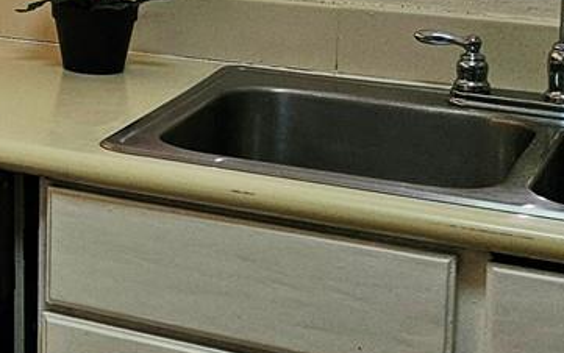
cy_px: -86
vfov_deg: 11.8
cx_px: -525
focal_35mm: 108
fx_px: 1661
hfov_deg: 15.7
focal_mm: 5.4
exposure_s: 1/208
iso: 50
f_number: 1.8
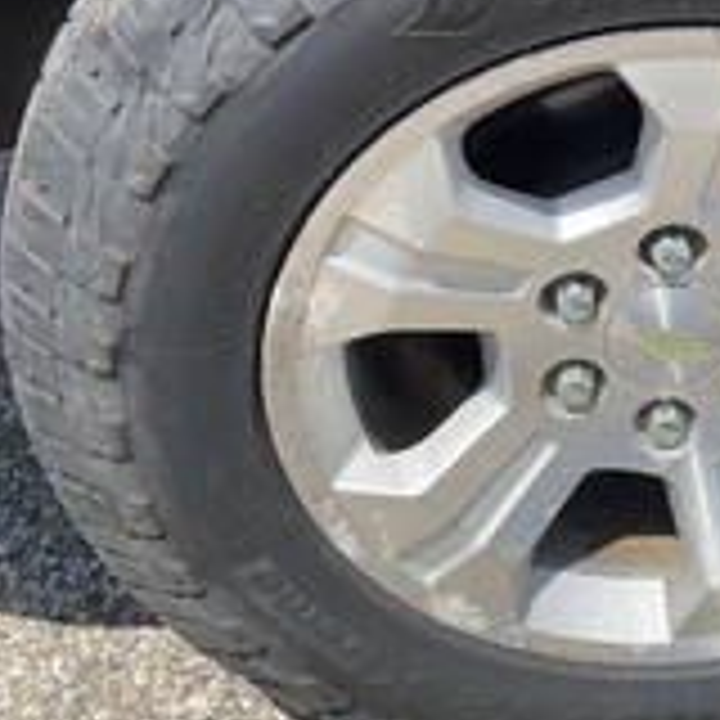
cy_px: 207
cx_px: 675
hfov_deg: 25.9
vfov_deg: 26.6
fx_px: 1506
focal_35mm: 64
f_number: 1.8
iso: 25
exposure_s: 1/1098
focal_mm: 3
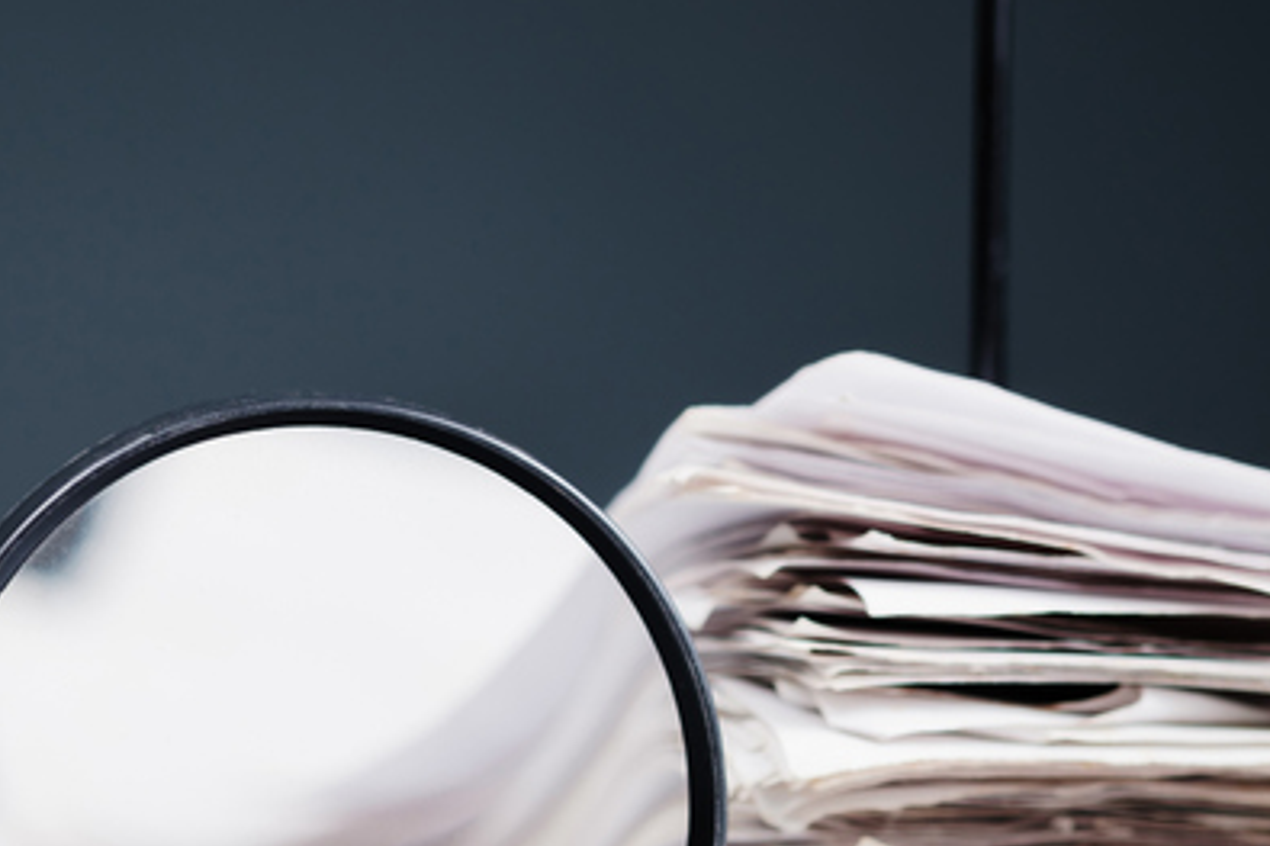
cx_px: 177
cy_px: 629
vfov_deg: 8.3
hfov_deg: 12.4
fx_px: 5818
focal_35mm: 165
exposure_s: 1/250
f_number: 4
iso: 200
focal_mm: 60
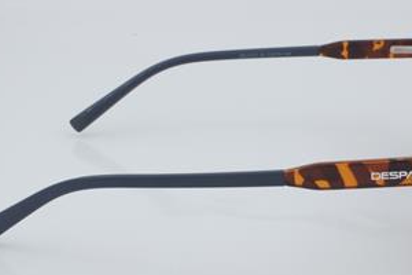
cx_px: 236
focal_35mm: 100
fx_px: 1144
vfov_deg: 13.7
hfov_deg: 20.4
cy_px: 138
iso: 100
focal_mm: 50
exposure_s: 1/3
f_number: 32
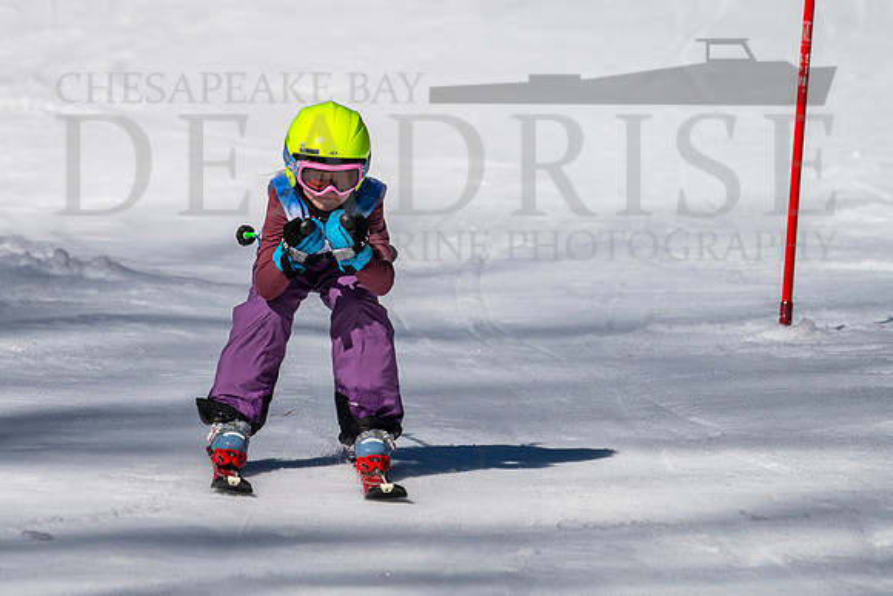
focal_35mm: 787
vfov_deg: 1.7
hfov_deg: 2.6
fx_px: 19531
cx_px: 318
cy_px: 201
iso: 200
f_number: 8
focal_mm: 560
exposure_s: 1/2000
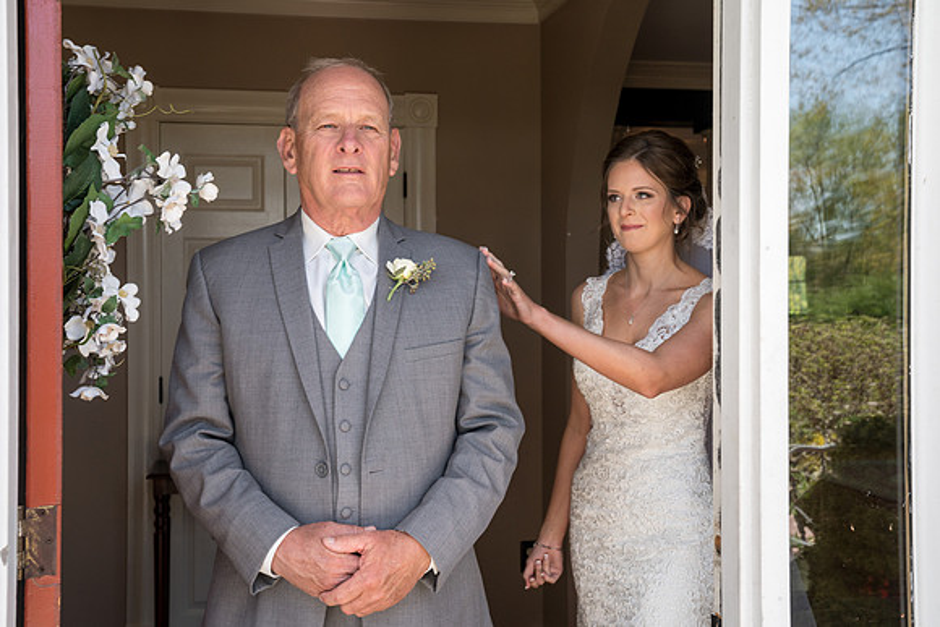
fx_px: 1139
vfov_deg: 30.8
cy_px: 305
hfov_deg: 44.8
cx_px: 433
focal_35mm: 44
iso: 320
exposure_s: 1/200
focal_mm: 40
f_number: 5.6
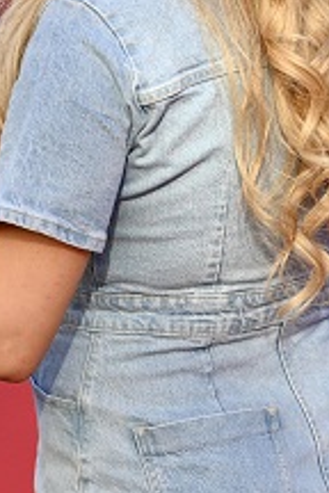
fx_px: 3070
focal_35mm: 224
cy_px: 100
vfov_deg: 9.2
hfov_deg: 6.0
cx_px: -217
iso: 320
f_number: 4.5
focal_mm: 85
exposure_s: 1/640
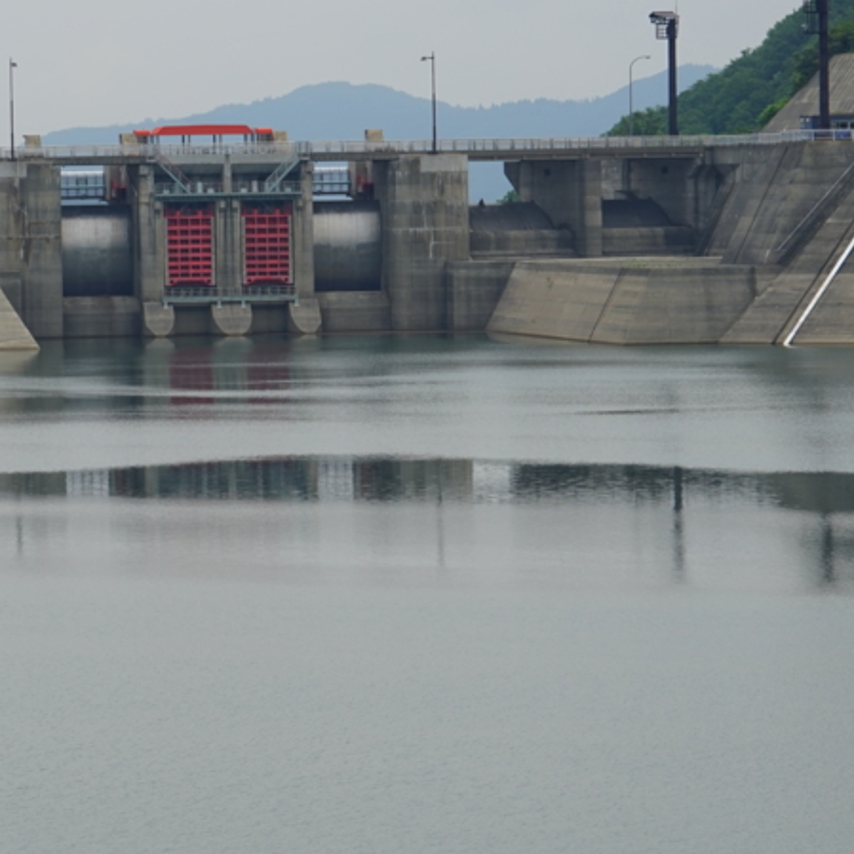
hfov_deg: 7.5
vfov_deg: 7.5
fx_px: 6503
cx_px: 215
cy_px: 400
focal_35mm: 233
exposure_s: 1/250
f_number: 9.5
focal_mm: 103
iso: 100
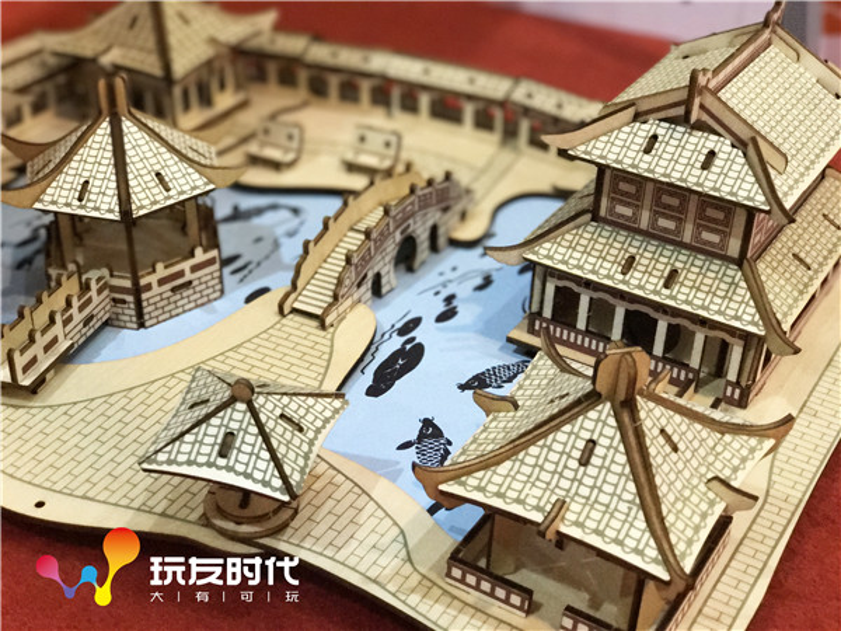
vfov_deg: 25.7
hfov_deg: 33.8
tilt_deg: -35.1
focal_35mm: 57
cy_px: 316
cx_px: 420
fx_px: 1385
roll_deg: -0.5
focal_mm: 6.6
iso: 640
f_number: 2.8
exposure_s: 1/50
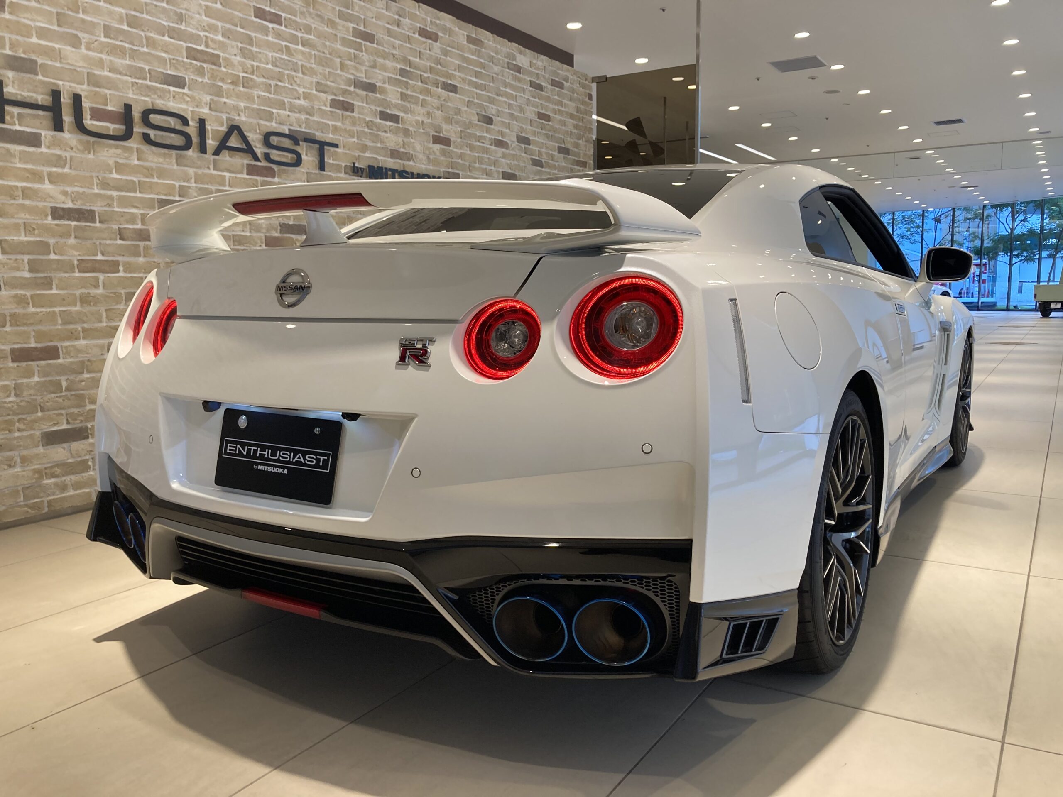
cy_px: 398
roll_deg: +0.8
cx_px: 532
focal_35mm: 28
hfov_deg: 63.4
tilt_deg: -7.1
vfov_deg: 49.7
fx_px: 860
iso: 80
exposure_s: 1/121
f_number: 1.8
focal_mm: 3.99
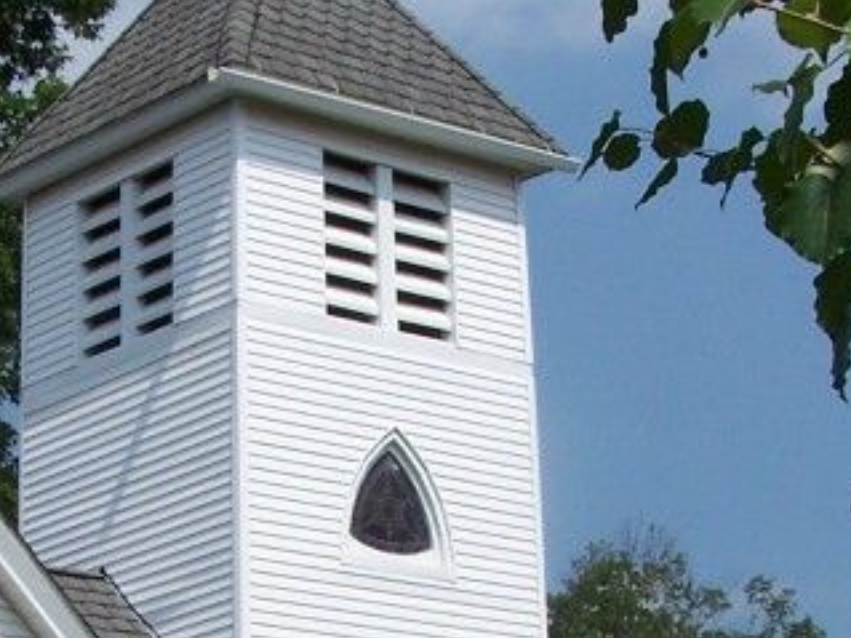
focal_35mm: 122
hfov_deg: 16.1
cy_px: 723
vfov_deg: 11.9
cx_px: 293
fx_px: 2998
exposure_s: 1/750
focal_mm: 6.3
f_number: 5.6
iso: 80
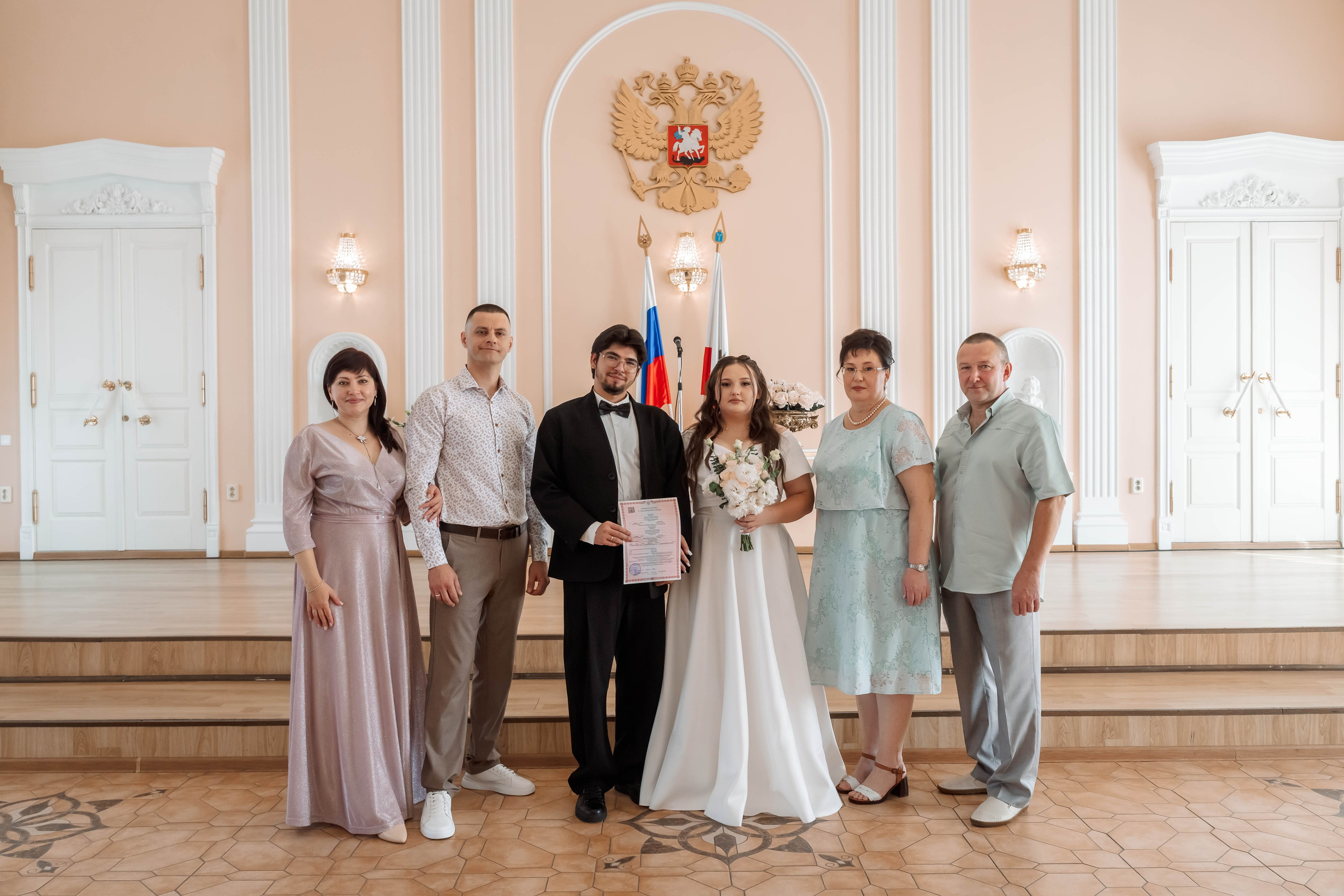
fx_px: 1045
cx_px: 672
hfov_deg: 65.5
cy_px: 448
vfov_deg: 46.4
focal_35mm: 28
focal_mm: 28
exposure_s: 1/320
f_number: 5
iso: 1600
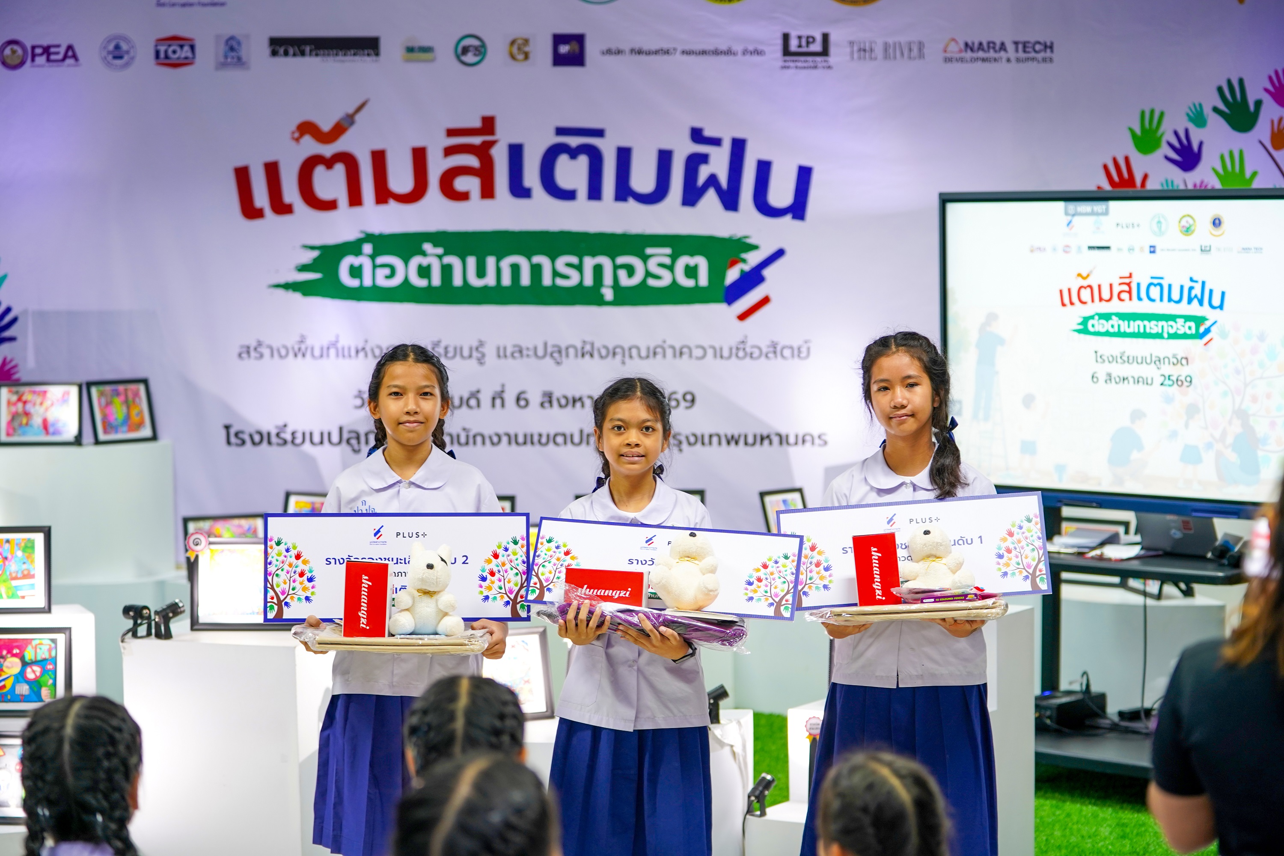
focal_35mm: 83
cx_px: 642
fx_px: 2960
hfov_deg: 24.5
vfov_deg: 16.5
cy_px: 428
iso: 400
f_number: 2.8
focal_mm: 83
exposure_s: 1/50
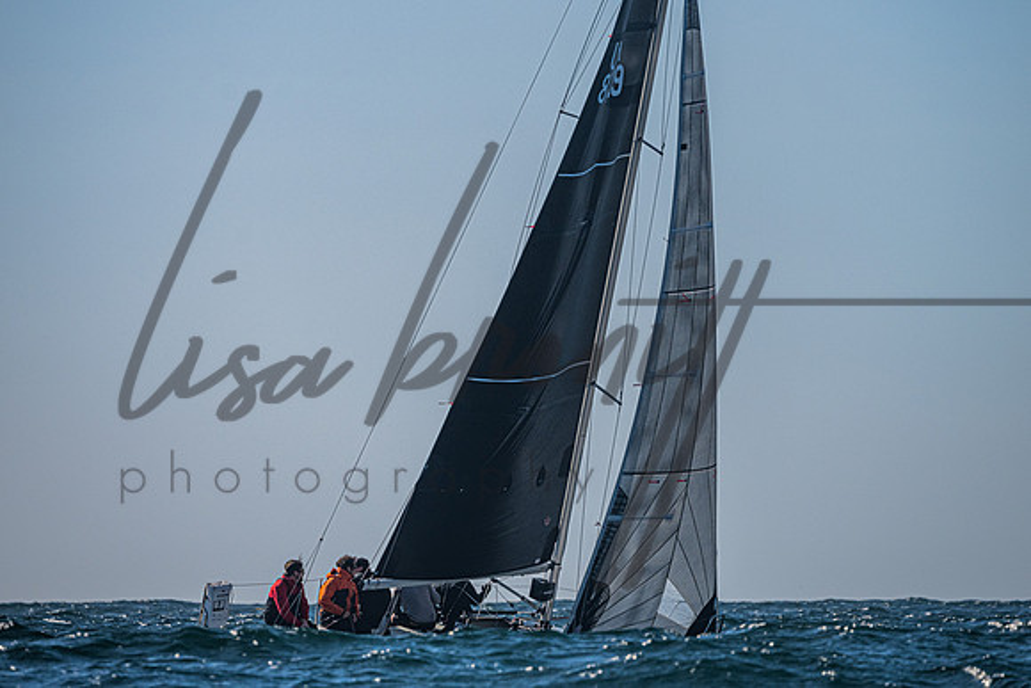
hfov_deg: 5.1
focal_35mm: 400
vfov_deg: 3.4
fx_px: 11472
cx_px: 556
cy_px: 229
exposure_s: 1/5000
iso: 400
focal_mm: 300
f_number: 6.3
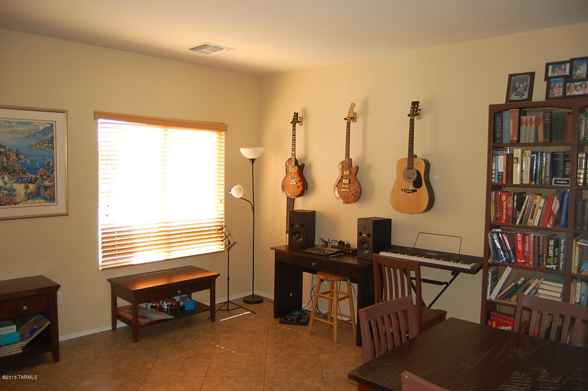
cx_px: 294
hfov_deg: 67.4
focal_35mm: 27
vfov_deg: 47.8
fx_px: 441
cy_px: 196
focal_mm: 18
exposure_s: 1/80
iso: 400
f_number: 3.5
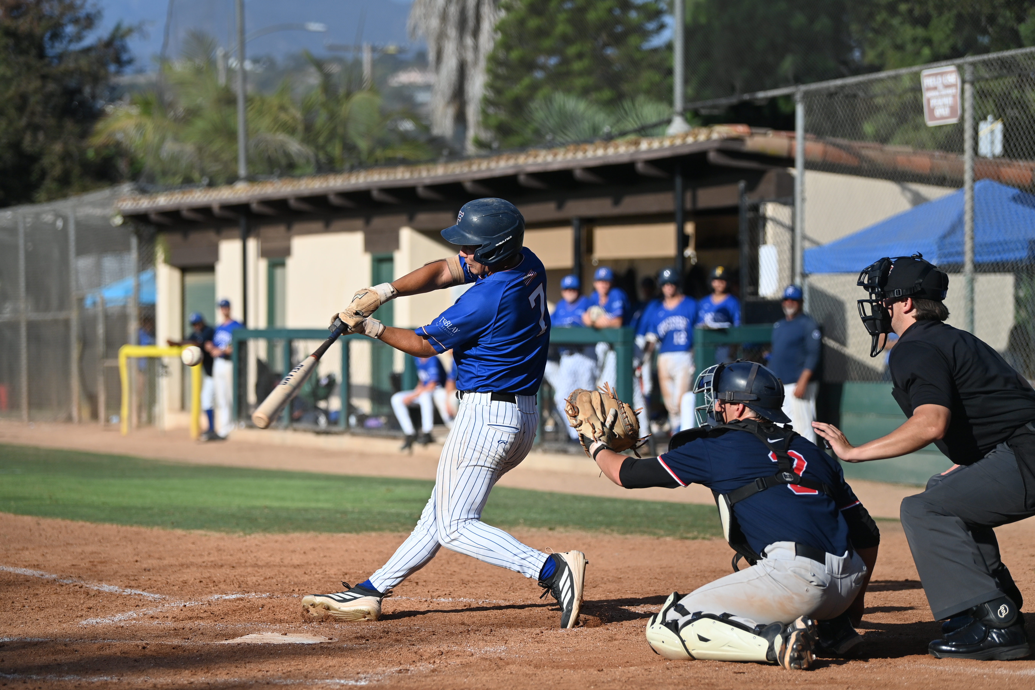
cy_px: 345
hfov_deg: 17.1
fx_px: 3450
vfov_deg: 11.4
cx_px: 518
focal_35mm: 120
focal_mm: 120
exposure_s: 1/3200
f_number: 3.2
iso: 160
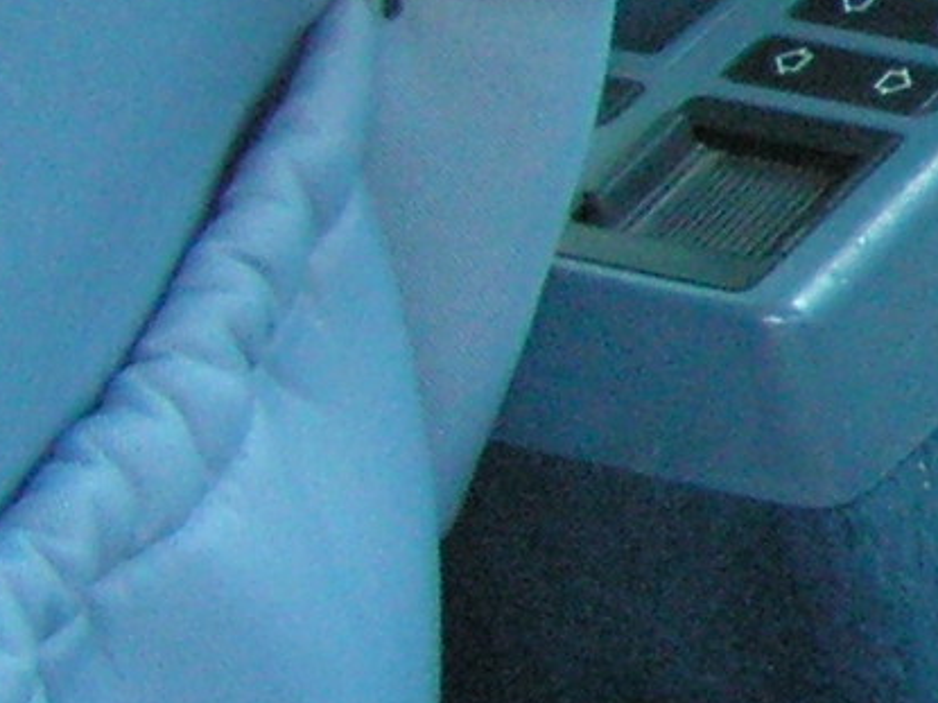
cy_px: -106
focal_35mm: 222
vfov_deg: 6.7
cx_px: 2787
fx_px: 6014
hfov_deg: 7.8
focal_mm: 6
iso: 160
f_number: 3.2
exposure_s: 1/40
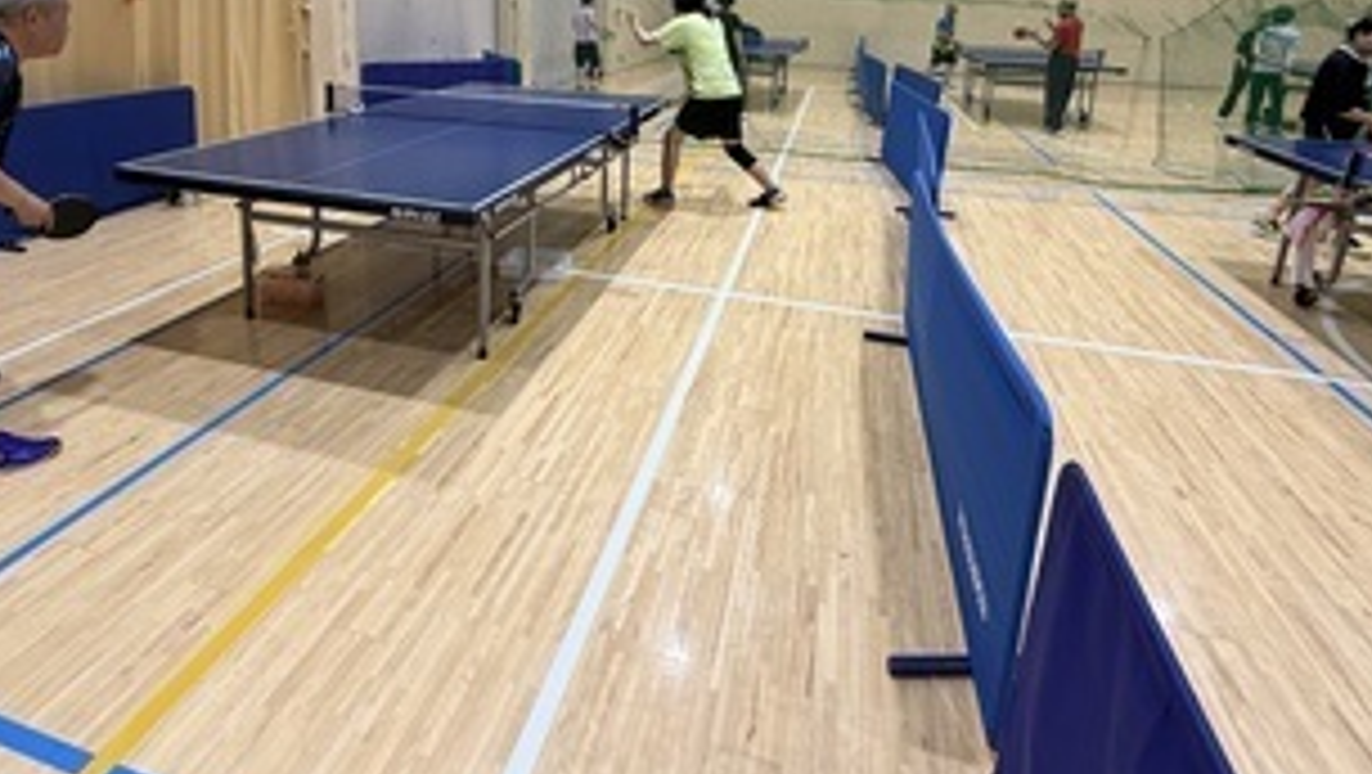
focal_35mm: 20
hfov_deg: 86.5
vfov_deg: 51.6
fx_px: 728
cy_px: 130
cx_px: 648
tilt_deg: -9.7
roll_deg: -1.2
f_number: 2.2
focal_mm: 2.22
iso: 160
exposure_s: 1/100
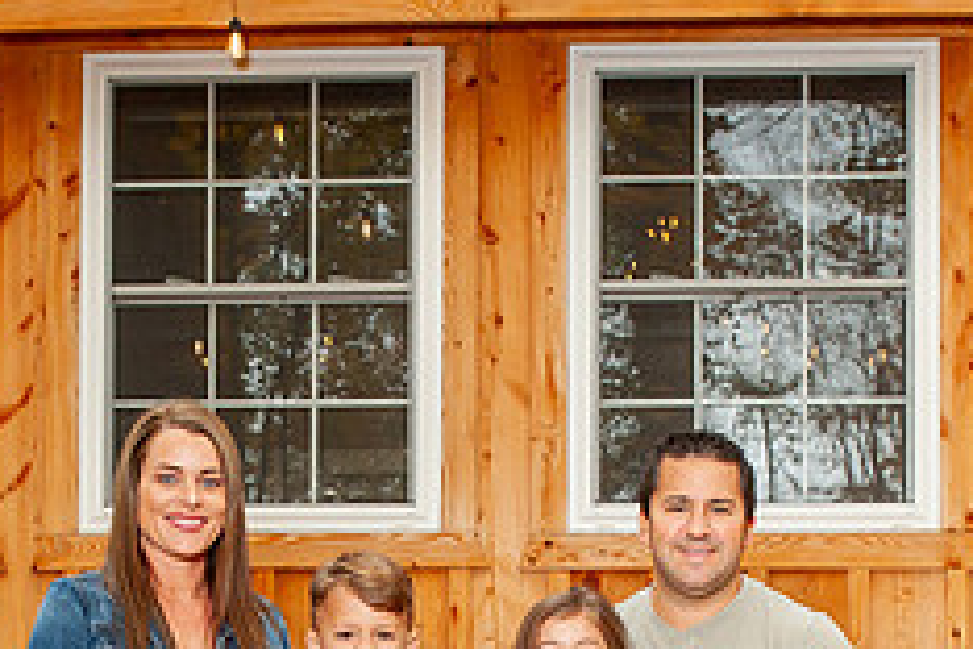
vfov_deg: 14.4
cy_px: 831
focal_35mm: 91
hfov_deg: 22.4
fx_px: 2459
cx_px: 480
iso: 500
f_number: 5
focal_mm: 30
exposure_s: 1/160
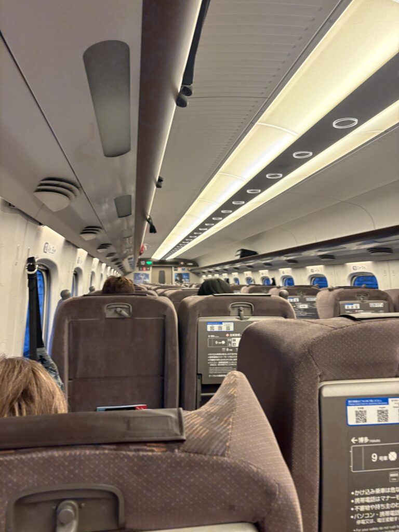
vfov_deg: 67.3
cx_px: 200
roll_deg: +2.2
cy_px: 266
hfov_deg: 53.1
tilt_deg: +3.7
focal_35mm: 26
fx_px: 400
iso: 160
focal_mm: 5.96
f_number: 1.6
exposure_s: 1/50
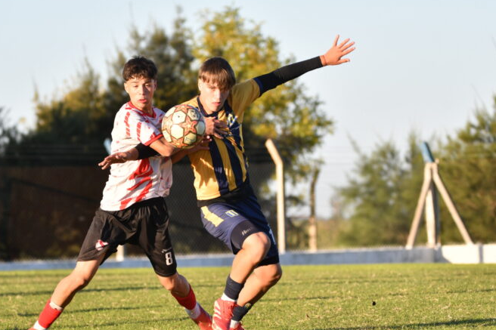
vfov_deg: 3.7
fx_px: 5082
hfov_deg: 5.6
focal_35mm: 369
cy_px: 182
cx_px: 245
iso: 320
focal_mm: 210
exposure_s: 1/800
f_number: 5.6
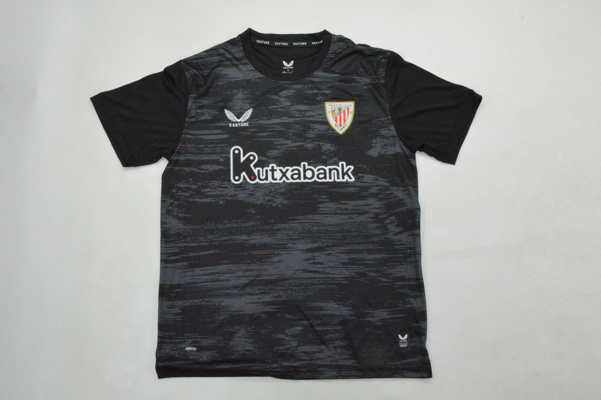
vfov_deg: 39.9
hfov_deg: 57.3
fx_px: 550
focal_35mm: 33
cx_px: 300
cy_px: 200
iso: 6400
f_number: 20
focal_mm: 22
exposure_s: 1/200
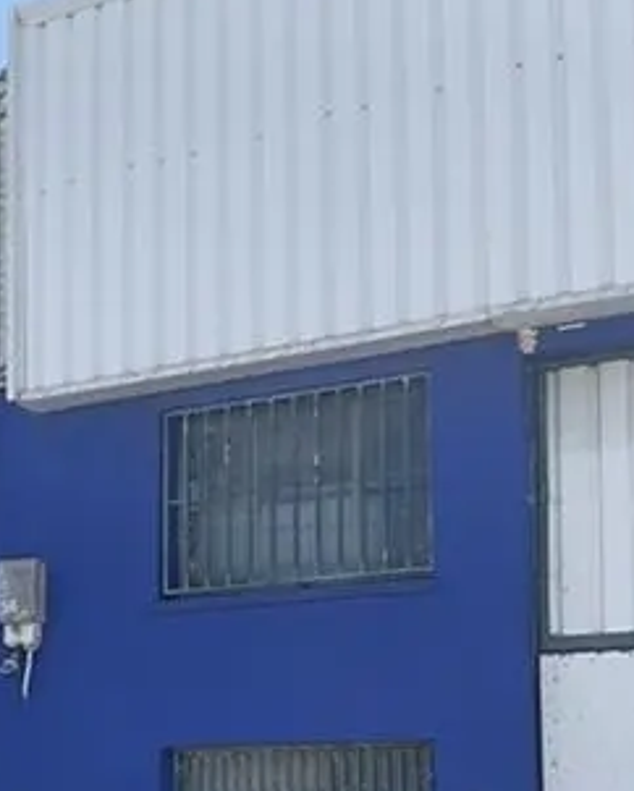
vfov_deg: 25.9
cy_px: 647
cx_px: 1
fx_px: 1687
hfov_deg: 20.6
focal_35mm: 72
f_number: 1.8
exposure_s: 1/997
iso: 16
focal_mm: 3
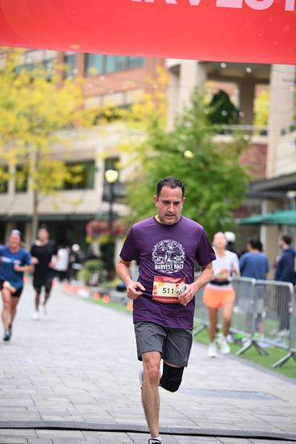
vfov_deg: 17.8
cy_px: 222
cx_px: 148
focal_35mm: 115
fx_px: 1417
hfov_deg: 11.9
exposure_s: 1/2000
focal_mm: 115
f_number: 2.8
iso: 640
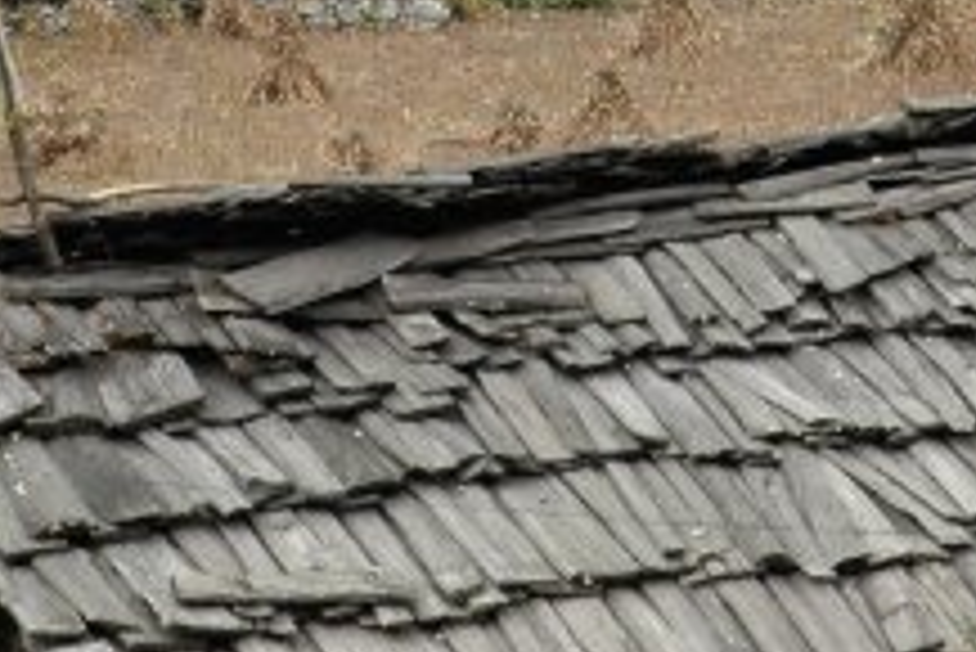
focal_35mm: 279
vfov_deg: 4.9
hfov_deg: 7.4
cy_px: -319
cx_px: 648
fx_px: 7569
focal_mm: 56
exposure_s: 1/100
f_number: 5
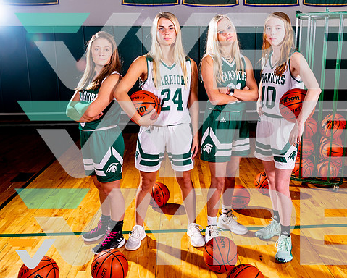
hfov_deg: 51.4
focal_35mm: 35
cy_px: 130
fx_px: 360
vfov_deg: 42.3
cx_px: 195
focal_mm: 27
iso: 200
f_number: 8
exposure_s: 1/100
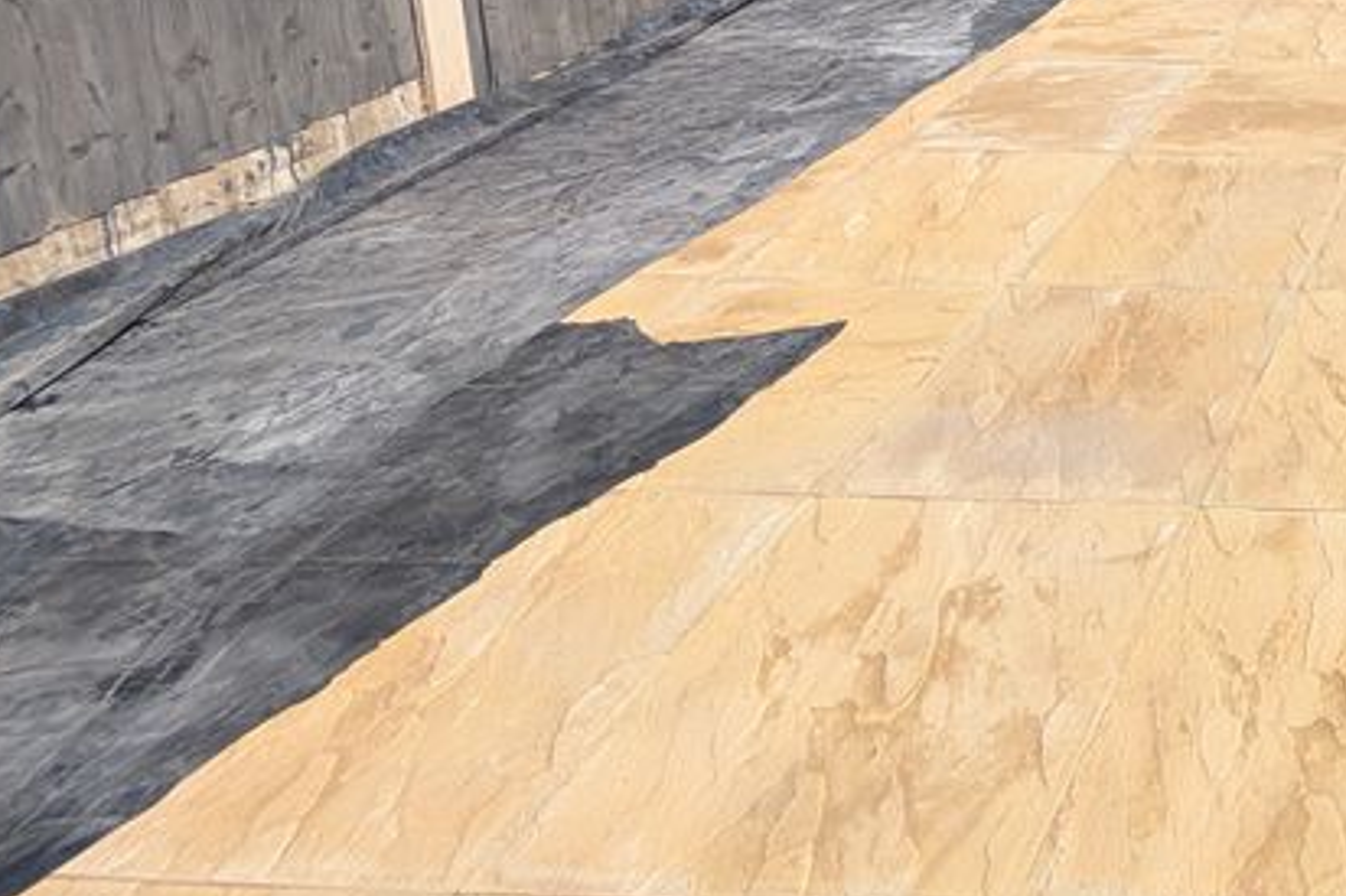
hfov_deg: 42.5
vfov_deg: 31.9
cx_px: 1574
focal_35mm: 31
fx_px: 1159
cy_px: -279
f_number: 1.7
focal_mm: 2.02
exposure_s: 1/3077
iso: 55
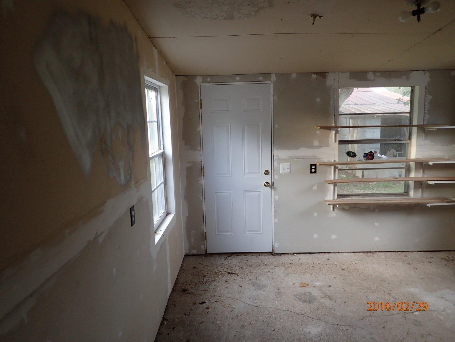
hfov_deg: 69.4
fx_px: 329
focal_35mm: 25
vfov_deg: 54.9
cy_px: 171
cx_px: 228
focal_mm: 4.5
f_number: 2
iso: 160
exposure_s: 1/60
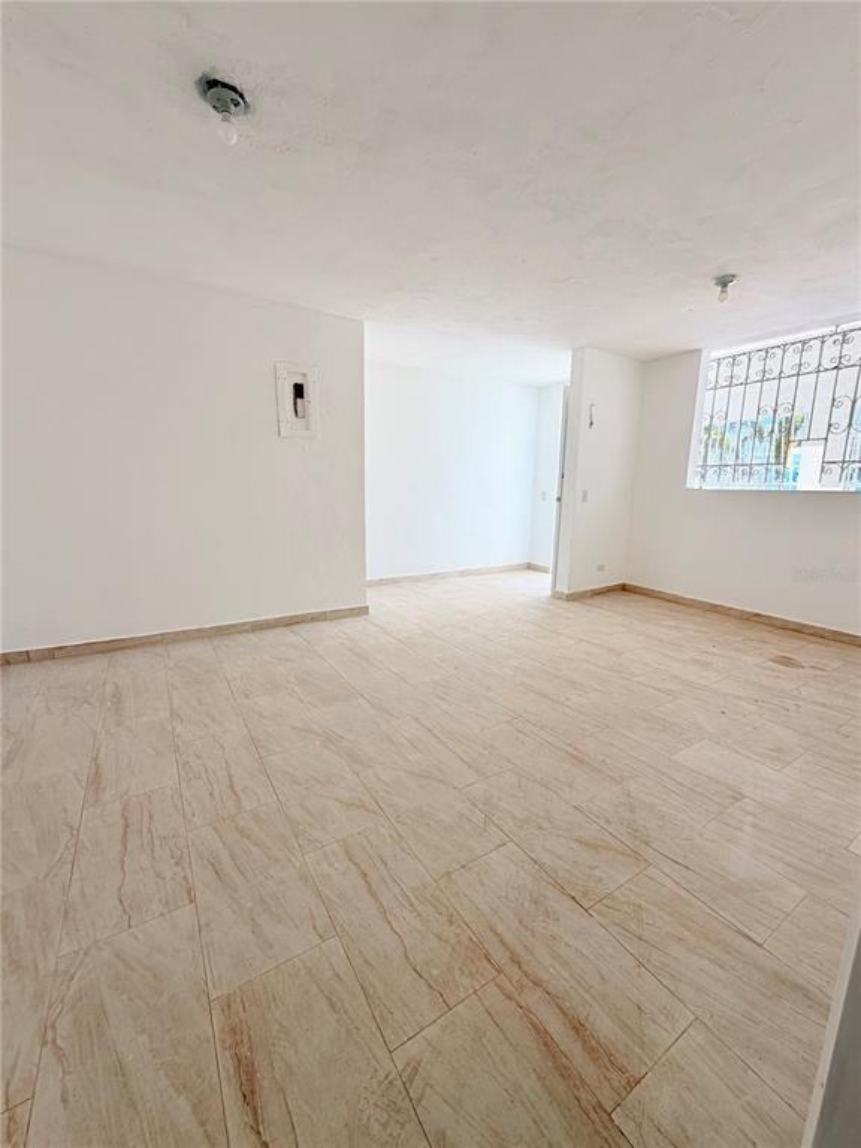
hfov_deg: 85.7
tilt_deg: -10.0
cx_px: 430
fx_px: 464
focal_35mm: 14
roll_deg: -1.9
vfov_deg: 102.1
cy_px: 574
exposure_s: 1/180
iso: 40
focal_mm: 2.22
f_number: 2.2
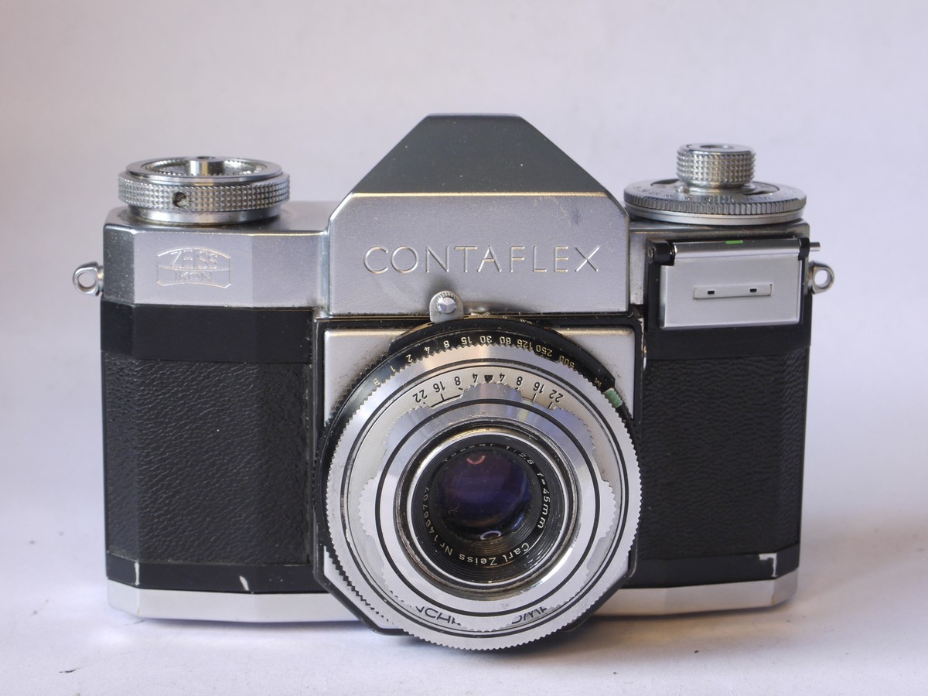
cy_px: 348
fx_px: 2252
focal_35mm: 84
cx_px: 464
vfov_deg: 17.6
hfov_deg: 23.3
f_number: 10
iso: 400
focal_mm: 42
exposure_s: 1/8
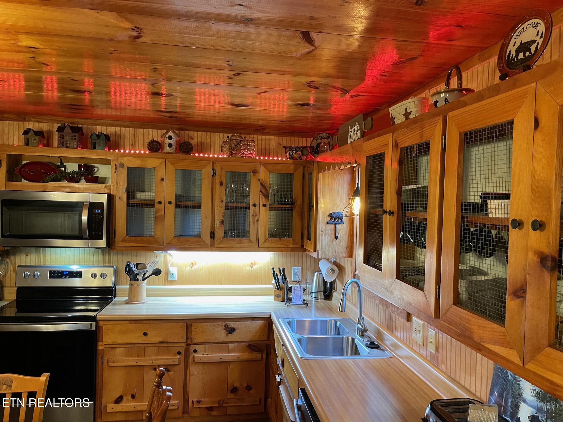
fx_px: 423
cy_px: 211
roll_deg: -1.8
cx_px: 282
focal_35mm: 26
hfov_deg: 67.3
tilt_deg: -1.8
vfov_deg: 53.1
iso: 320
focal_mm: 4.2
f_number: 1.6
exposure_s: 1/60
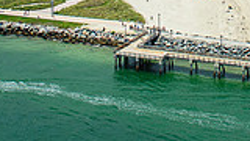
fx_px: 670
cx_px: 176
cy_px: -112
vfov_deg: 11.2
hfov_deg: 21.0
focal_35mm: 101
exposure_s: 1/2500
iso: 250
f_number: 5
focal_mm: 26
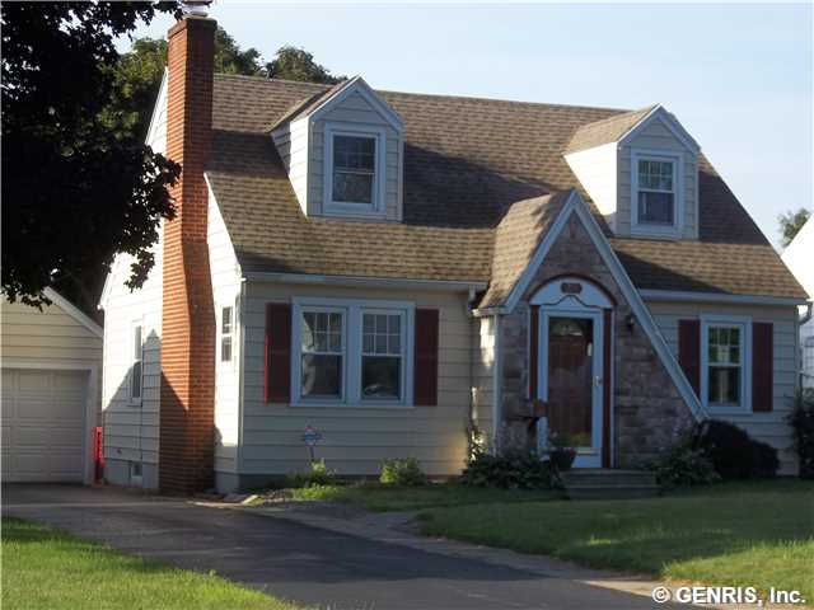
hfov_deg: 25.7
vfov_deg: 19.4
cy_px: 305
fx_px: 1787
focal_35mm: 76
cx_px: 407
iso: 64
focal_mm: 13.7
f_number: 4.6
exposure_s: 1/250
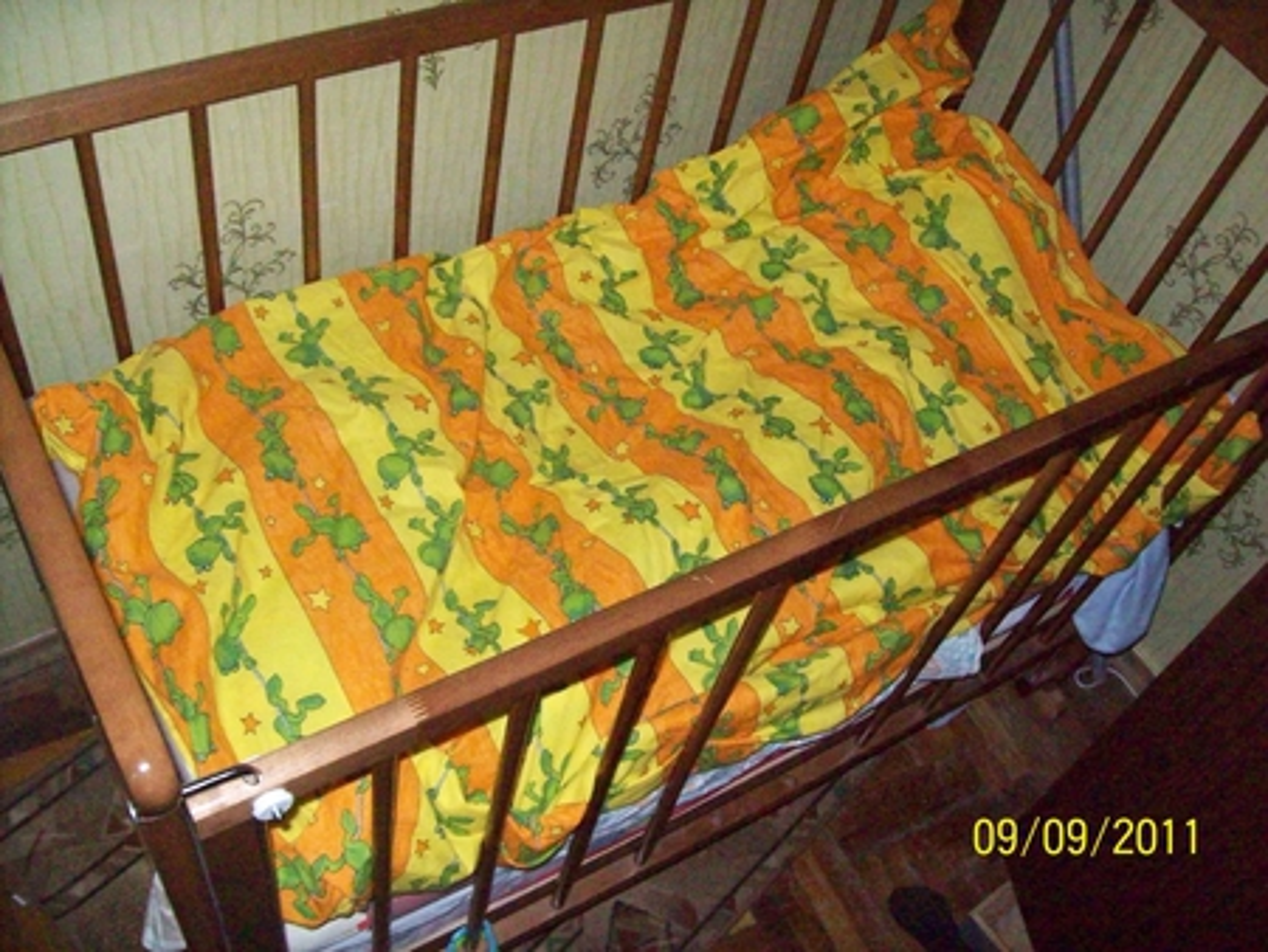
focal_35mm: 36
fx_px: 1319
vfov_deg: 39.7
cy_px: 476
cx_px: 634
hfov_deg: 51.3
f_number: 2.7
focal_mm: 6
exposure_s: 1/128
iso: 800
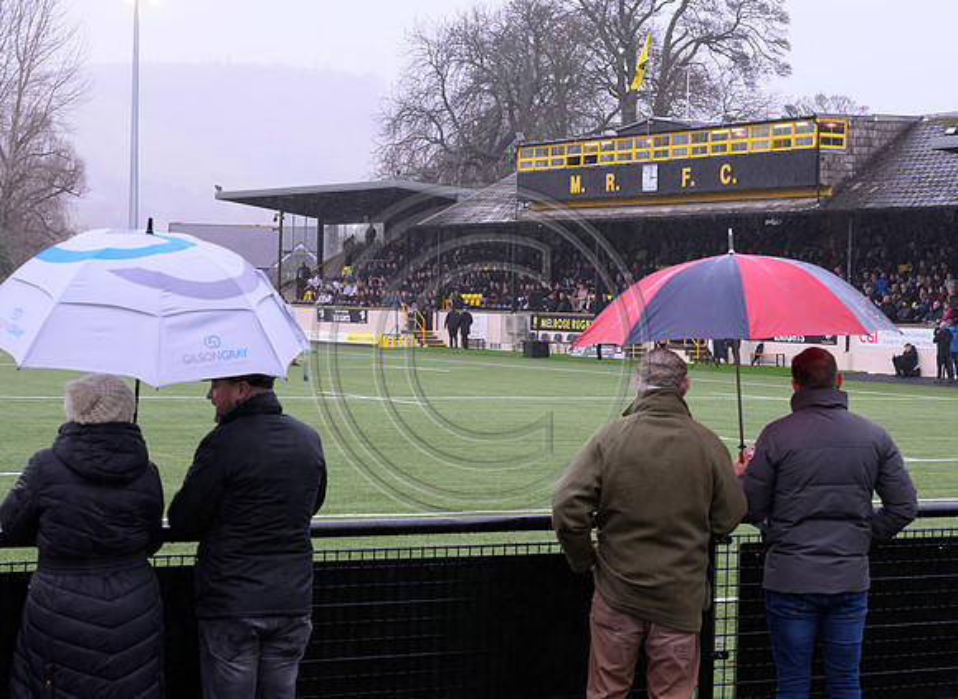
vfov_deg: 18.2
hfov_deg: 24.8
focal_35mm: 80
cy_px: 332
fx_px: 2180
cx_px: 472
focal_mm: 70
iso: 1250
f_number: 7.1
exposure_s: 1/160
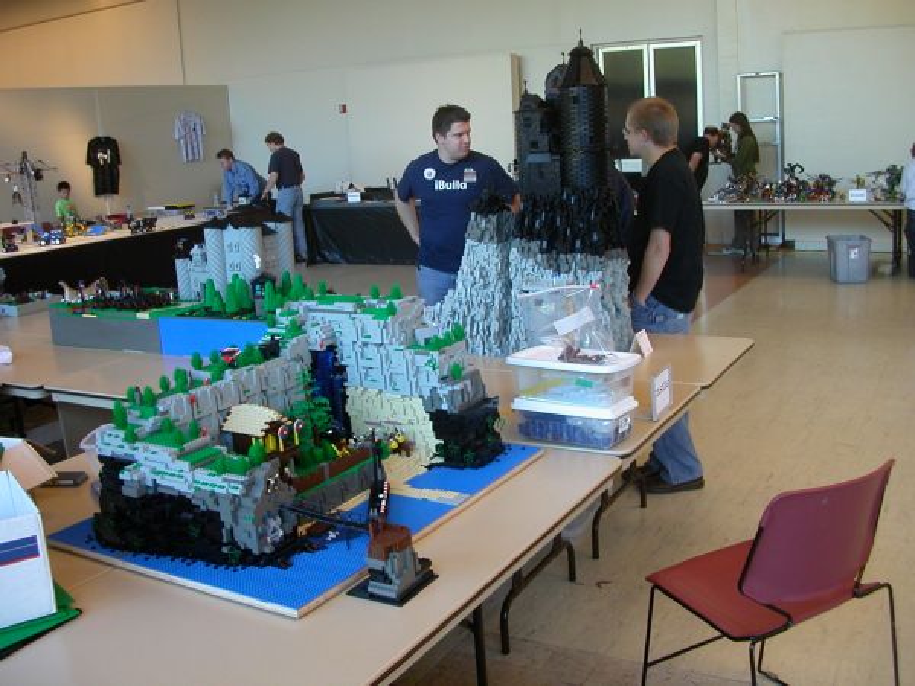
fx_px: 978
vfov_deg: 38.7
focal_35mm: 37
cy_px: 343
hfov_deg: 50.1
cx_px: 458
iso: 100
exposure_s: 1/31.1
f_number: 2.7
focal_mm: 5.6
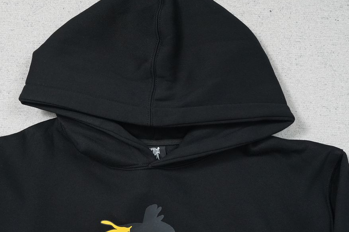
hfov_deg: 33.3
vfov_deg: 22.5
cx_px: 146
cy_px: 150
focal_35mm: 60
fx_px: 582
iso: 1600
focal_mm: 35
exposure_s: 1/100
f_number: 10
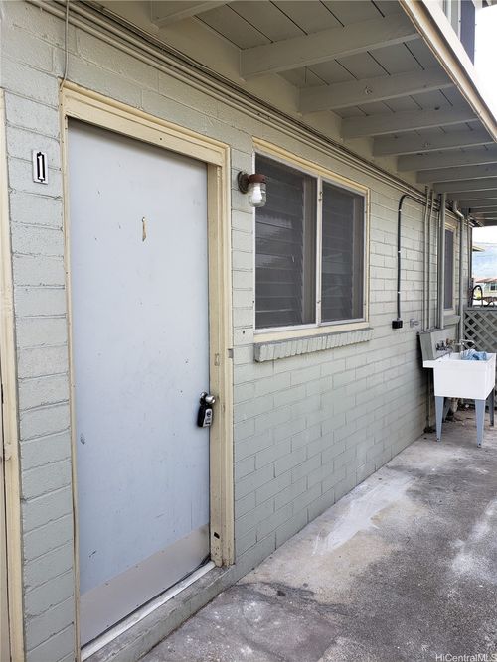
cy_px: 331
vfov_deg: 67.3
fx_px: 498
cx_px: 248
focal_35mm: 26
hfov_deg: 53.0
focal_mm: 4.3
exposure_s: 1/273
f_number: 2.4
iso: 50
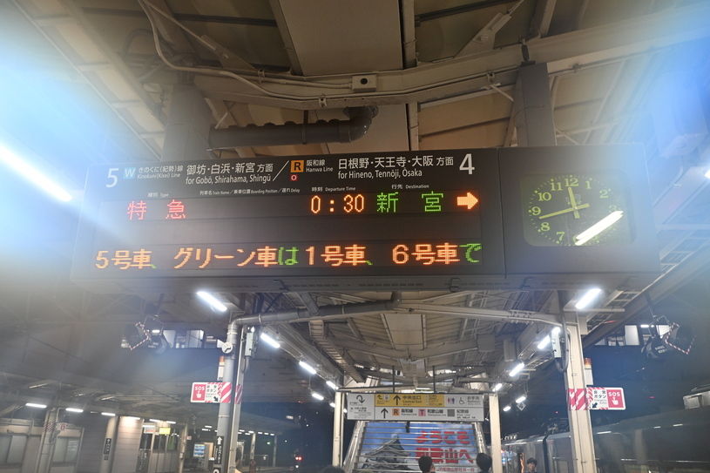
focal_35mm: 29
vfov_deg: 44.6
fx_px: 577
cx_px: 355
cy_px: 236
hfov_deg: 63.2
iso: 800
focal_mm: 19.5
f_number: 4
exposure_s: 1/30
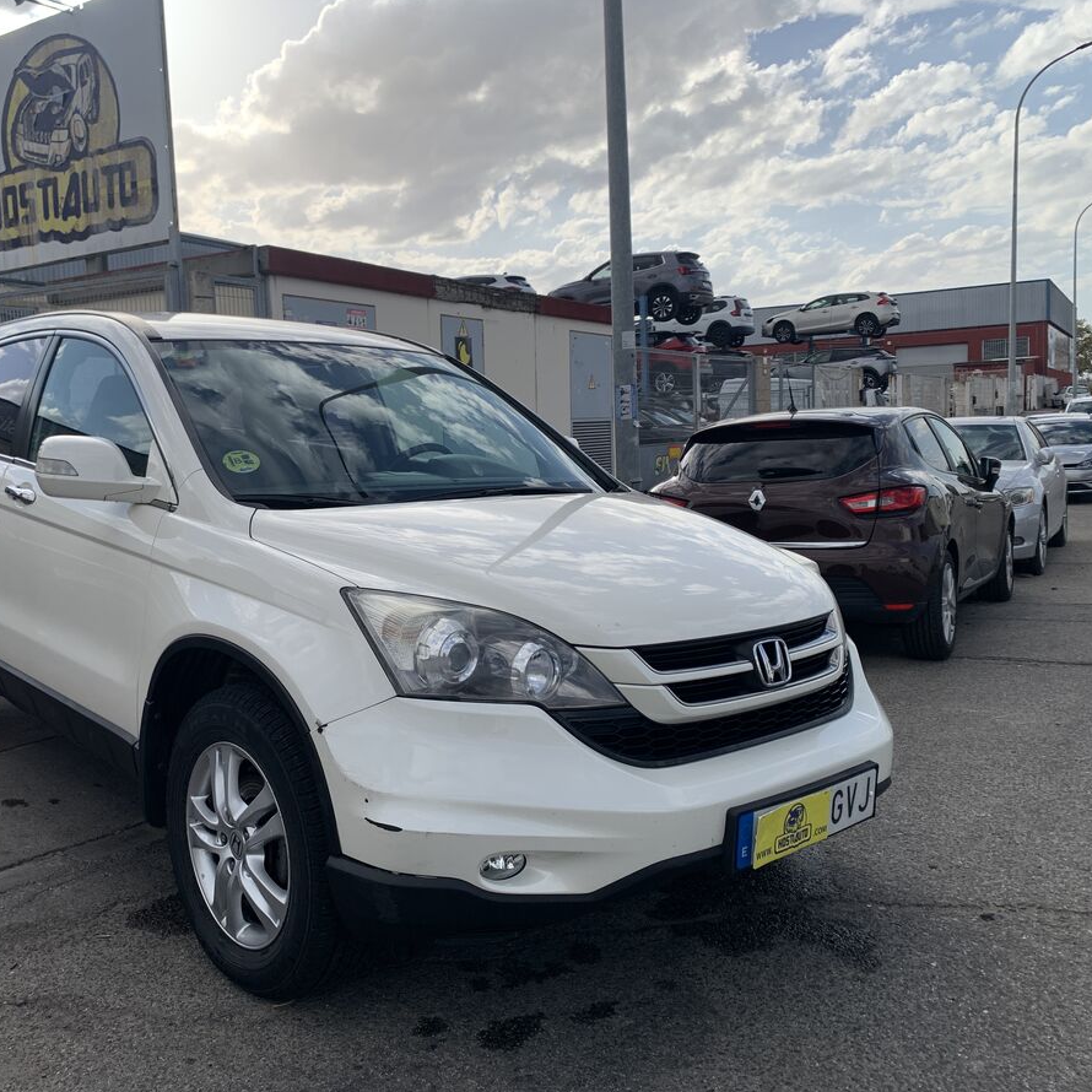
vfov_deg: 52.5
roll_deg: +3.6
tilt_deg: -5.1
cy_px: 548
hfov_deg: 52.1
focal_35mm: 31
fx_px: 1106
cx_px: 427
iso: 25
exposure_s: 1/2611
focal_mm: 4.25
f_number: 1.8
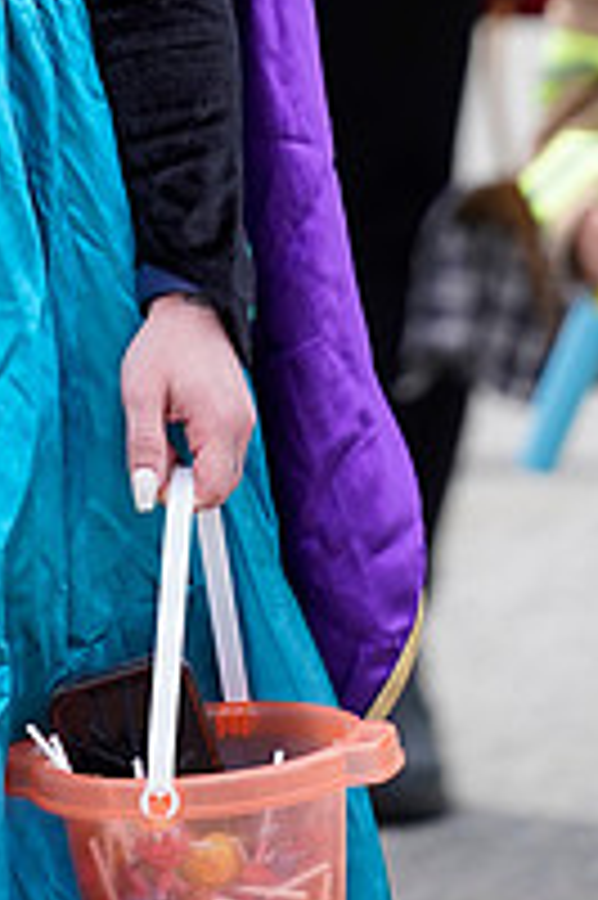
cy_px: -342
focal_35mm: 580
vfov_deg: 3.5
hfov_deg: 2.4
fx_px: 14476
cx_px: 52
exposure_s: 1/400
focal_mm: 200
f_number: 2.8
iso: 250
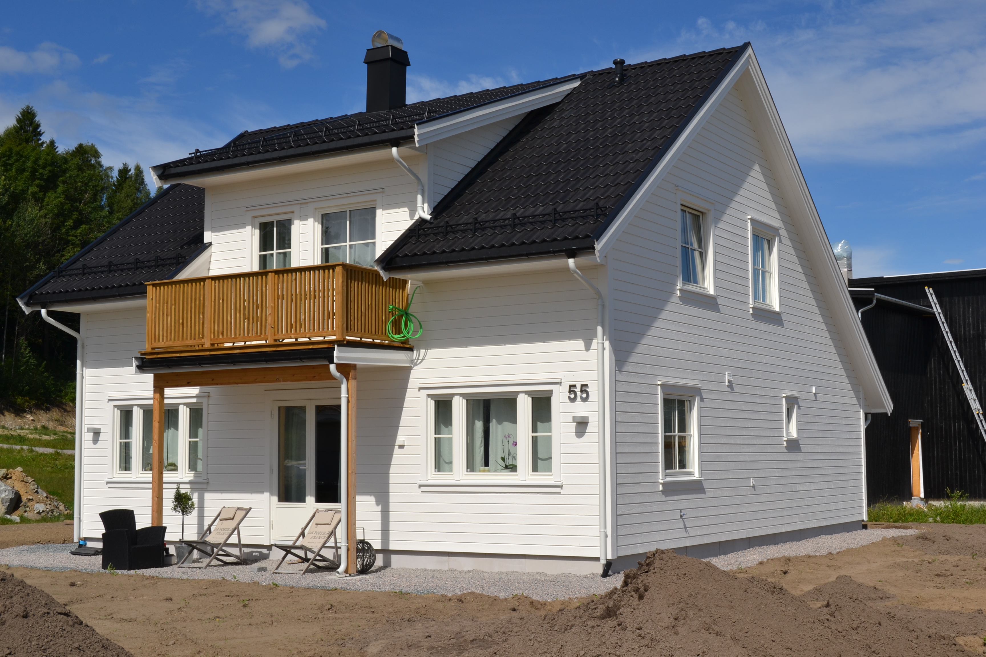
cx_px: 493
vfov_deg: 28.9
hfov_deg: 42.3
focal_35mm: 46
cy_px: 328
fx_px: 1273
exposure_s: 1/200
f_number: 13
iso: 100
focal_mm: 31
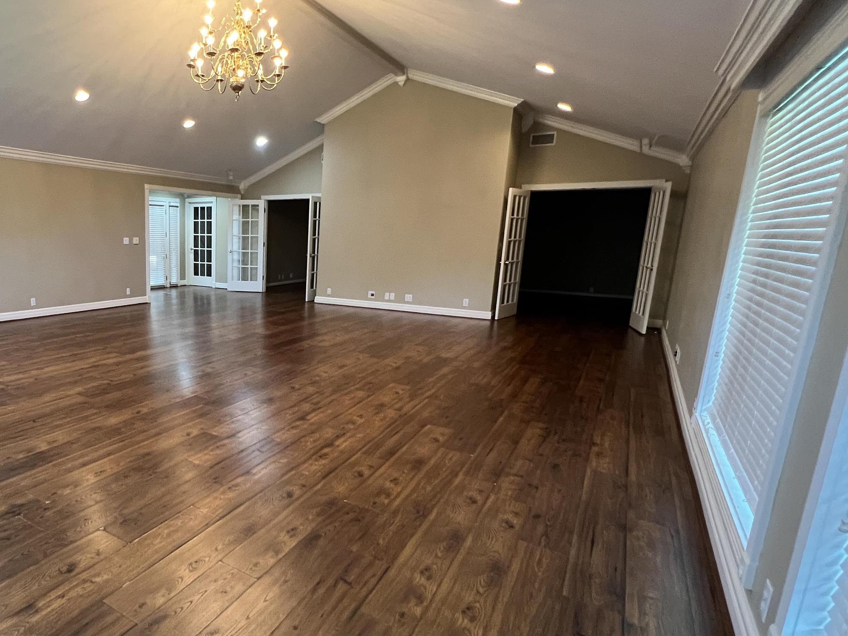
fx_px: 490
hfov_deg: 76.4
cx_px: 223
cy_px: 338
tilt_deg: -12.0
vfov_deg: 65.9
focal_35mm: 20
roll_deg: -0.7
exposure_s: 1/60
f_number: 1.8
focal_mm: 1.57
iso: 400
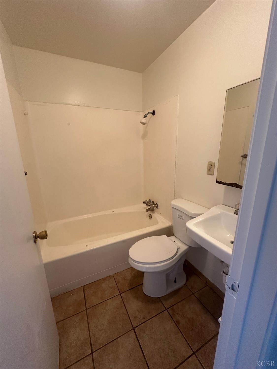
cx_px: 138
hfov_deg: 85.7
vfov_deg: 102.1
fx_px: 149
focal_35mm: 14
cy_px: 184
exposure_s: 1/60
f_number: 2.2
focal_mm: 2.22
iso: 200
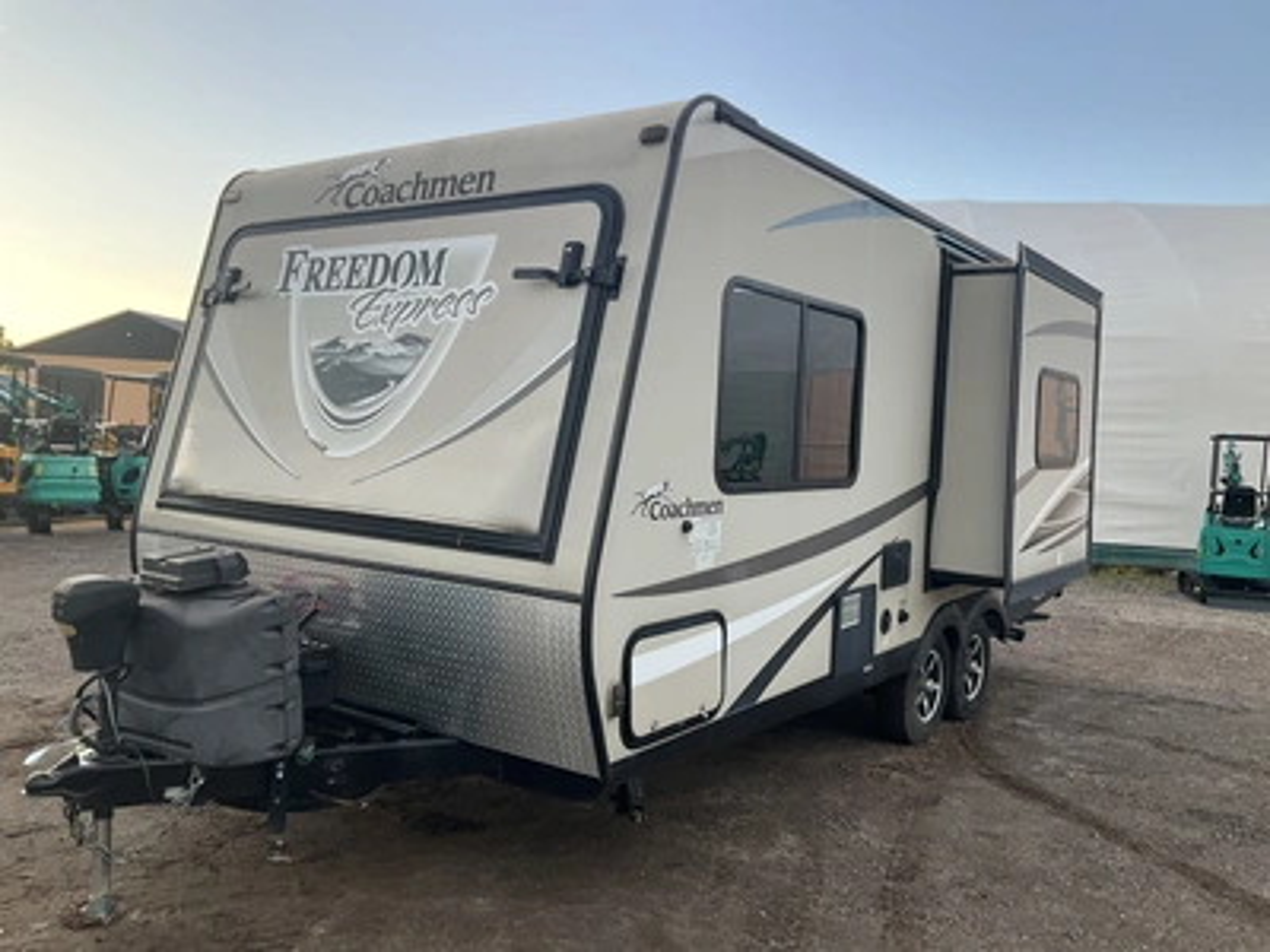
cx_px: 635
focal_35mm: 29
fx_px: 1064
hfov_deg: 61.7
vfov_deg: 48.2
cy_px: 476
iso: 20
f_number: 1.8
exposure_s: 1/166
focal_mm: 3
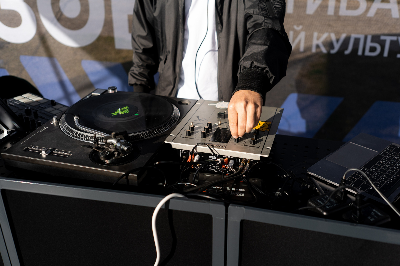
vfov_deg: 36.9
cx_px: 204
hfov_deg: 53.1
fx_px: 400
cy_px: 131
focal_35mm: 36
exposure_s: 1/1250
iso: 100
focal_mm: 35
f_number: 2.8
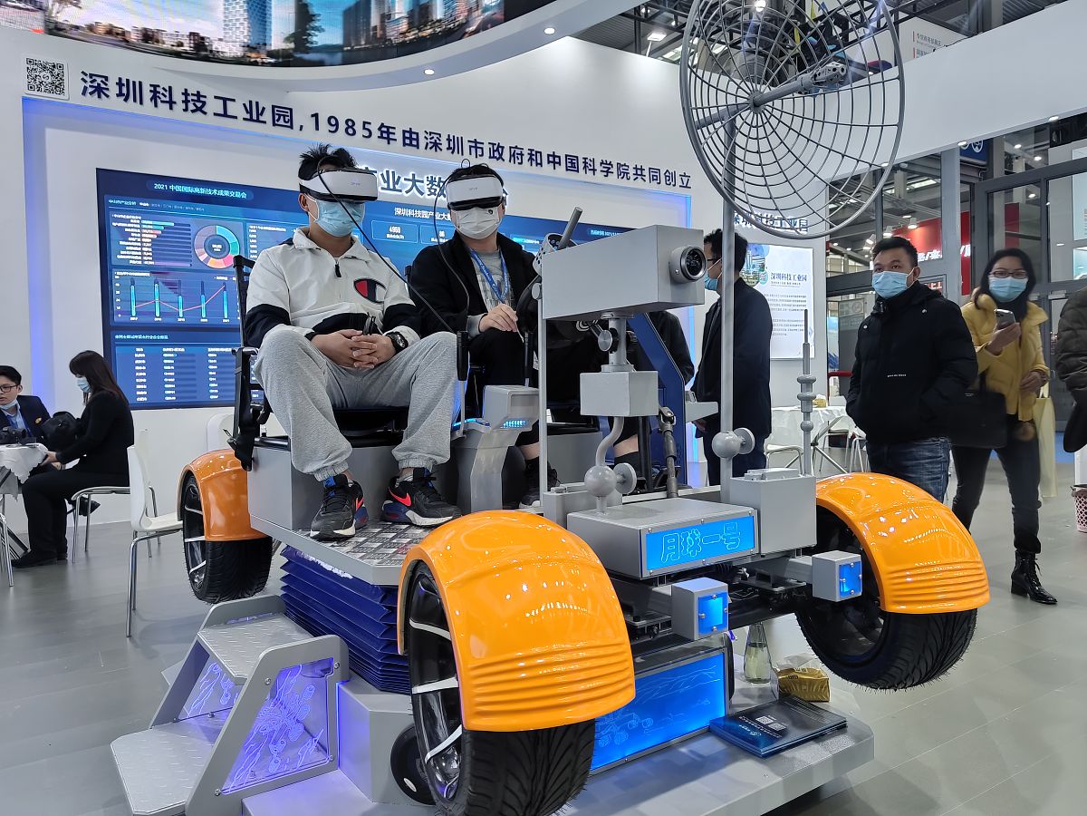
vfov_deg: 56.8
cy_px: 408
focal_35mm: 24
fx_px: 754
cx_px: 544
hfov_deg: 71.6
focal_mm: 6.78
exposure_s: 1/60
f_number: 1.85
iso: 98
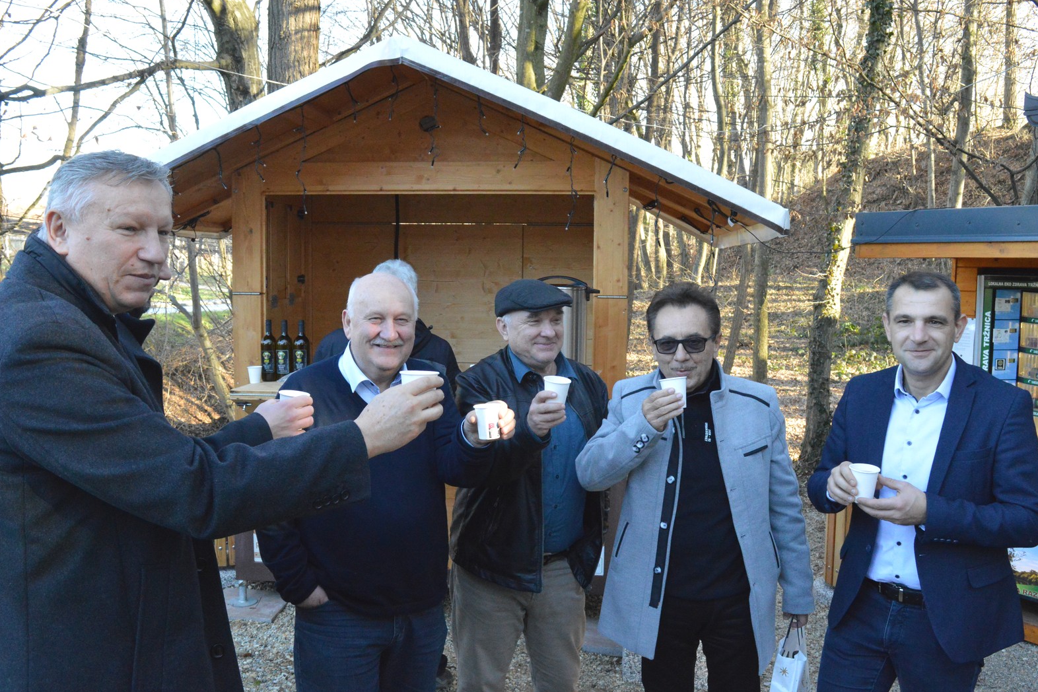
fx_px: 937
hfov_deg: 57.9
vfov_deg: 40.5
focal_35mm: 33
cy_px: 349
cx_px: 504
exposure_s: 1/320
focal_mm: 21
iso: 3200
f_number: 9
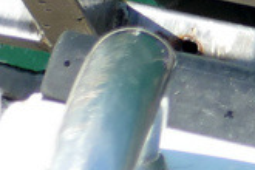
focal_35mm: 364
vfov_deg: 3.6
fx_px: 2578
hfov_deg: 5.5
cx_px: 618
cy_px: -432
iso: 125
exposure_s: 1/800
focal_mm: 18.17
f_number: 3.3
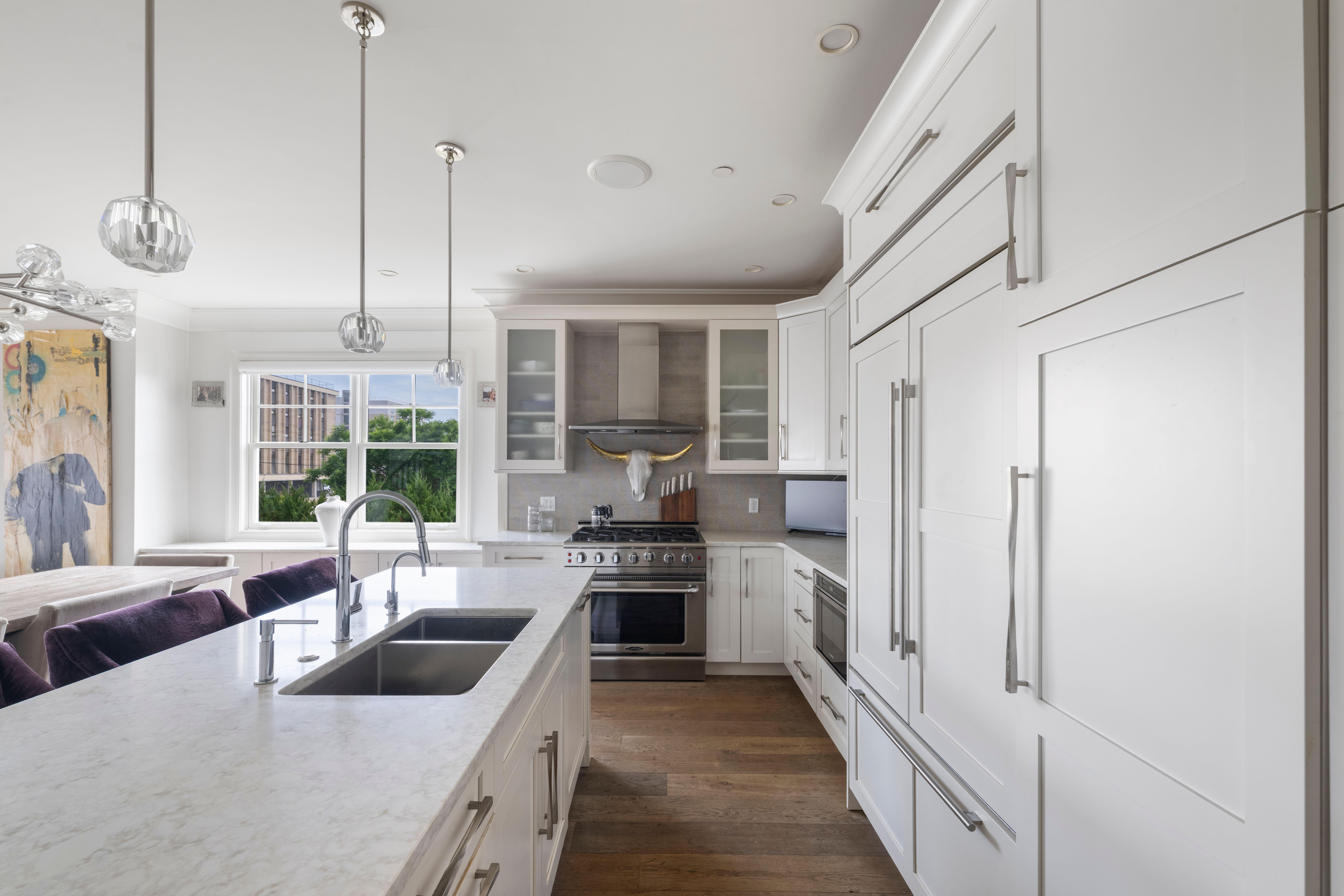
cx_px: 672
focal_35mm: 15
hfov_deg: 100.4
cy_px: 448
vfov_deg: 77.3
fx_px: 560
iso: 320
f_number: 11
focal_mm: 15
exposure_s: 1
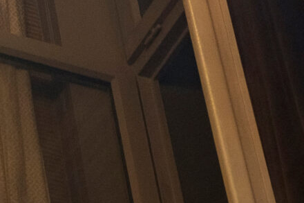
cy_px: 86
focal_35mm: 291
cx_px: -437
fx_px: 2456
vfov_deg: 4.7
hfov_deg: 6.7
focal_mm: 50
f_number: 2.8
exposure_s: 1/80
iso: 1000
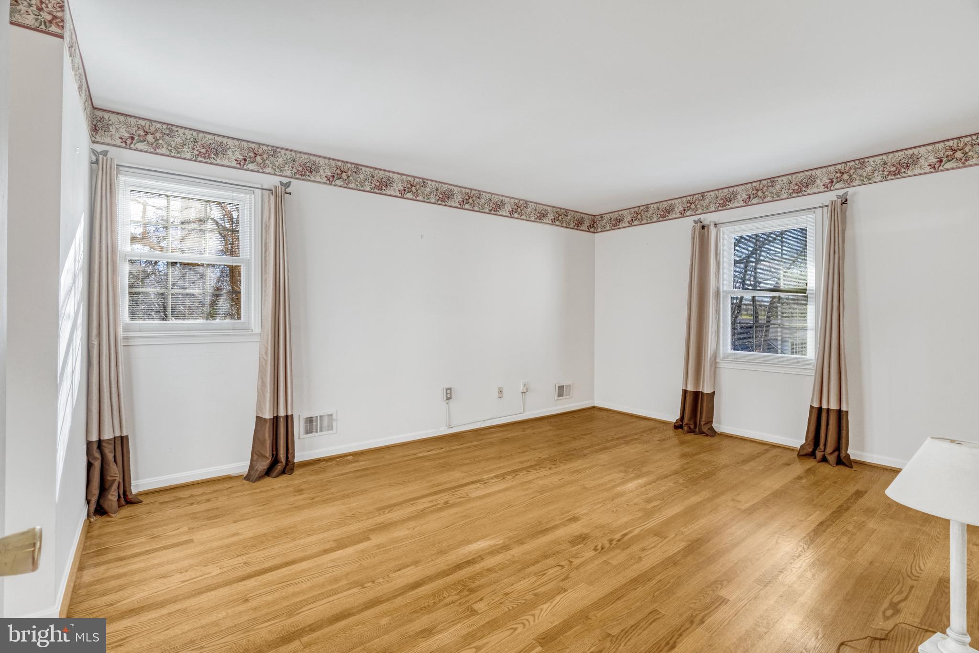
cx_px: 490
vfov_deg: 73.8
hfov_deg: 96.7
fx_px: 435
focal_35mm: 16
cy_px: 326
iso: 1250
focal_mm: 16
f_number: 7.1
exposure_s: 1/400
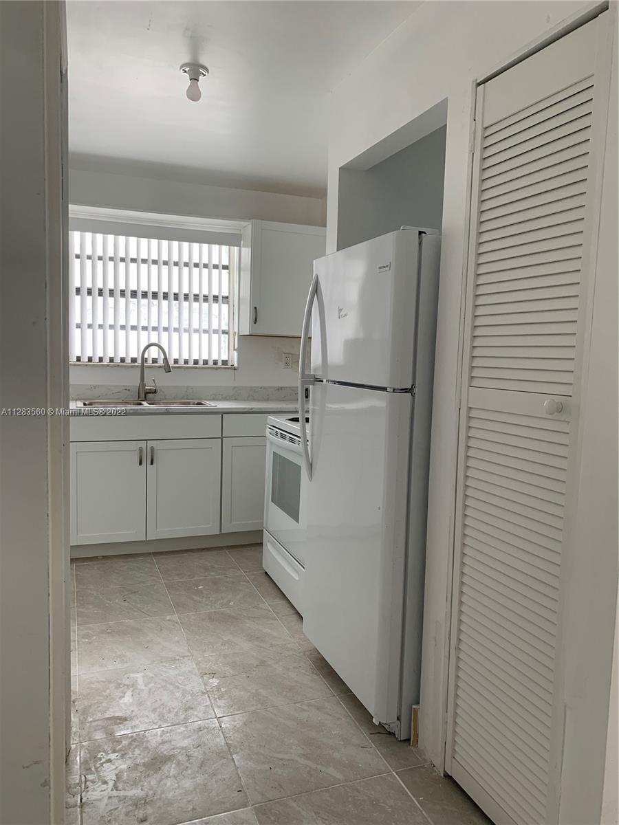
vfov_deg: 67.3
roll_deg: -1.8
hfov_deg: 53.1
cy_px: 412
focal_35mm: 26
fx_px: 620
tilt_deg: -4.4
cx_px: 310
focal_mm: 4.25
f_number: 1.8
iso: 80
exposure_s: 1/121
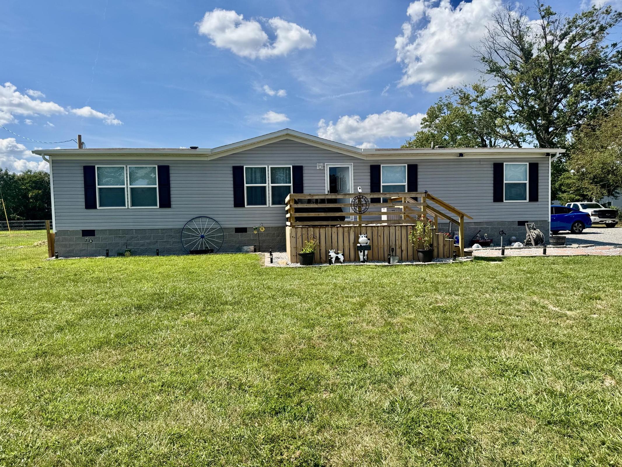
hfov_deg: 71.6
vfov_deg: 56.8
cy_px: 234
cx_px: 311
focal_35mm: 24
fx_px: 431
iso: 80
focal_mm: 6.76
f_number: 1.78
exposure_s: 1/4608
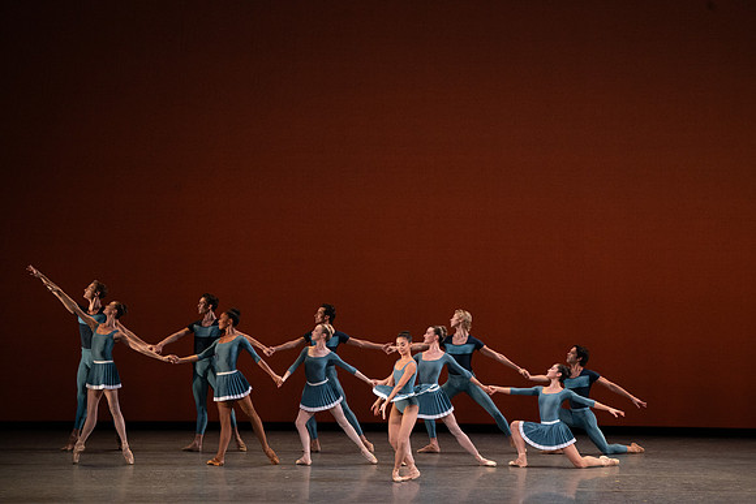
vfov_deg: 7.9
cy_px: 252
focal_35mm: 173
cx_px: 378
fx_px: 3634
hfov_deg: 11.9
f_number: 9
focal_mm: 173
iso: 5000
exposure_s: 1/400
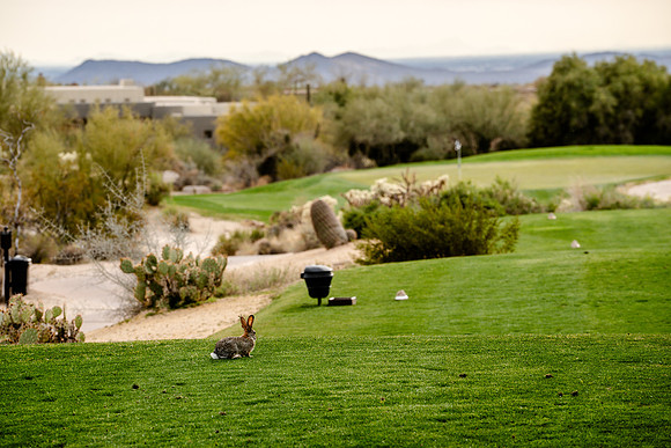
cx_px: 336
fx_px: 3728
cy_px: 224
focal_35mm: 200
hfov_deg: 10.3
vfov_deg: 6.9
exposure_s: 1/320
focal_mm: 200
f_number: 9
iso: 400
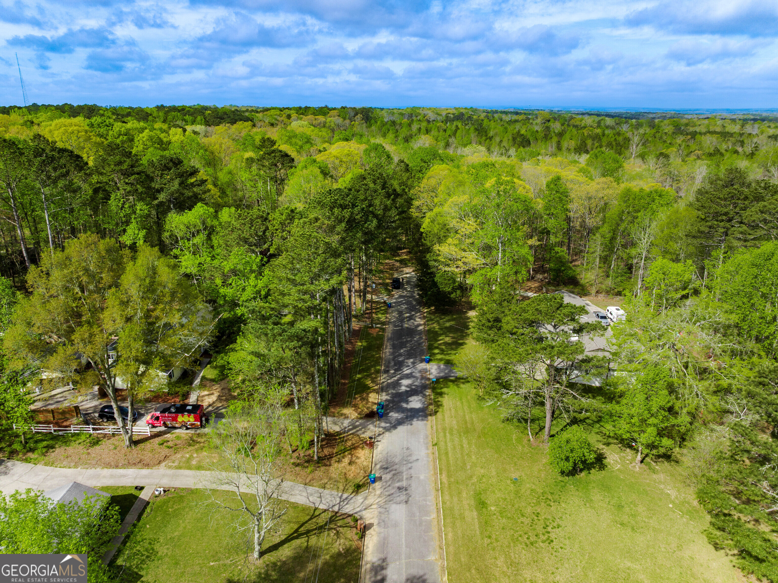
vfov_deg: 56.8
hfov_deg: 71.6
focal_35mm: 24
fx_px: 539
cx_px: 389
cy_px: 292
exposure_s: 1/2000
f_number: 3.2
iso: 100
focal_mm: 12.29
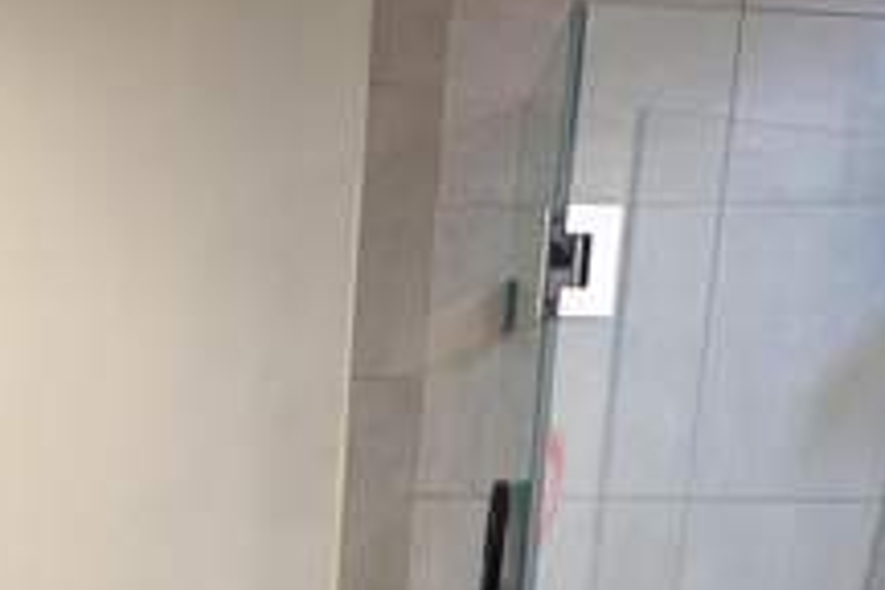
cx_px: 41
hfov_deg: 24.4
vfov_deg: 14.5
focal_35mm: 80
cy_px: 1135
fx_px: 1967
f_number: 1.6
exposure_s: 1/60
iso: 125
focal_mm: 5.96
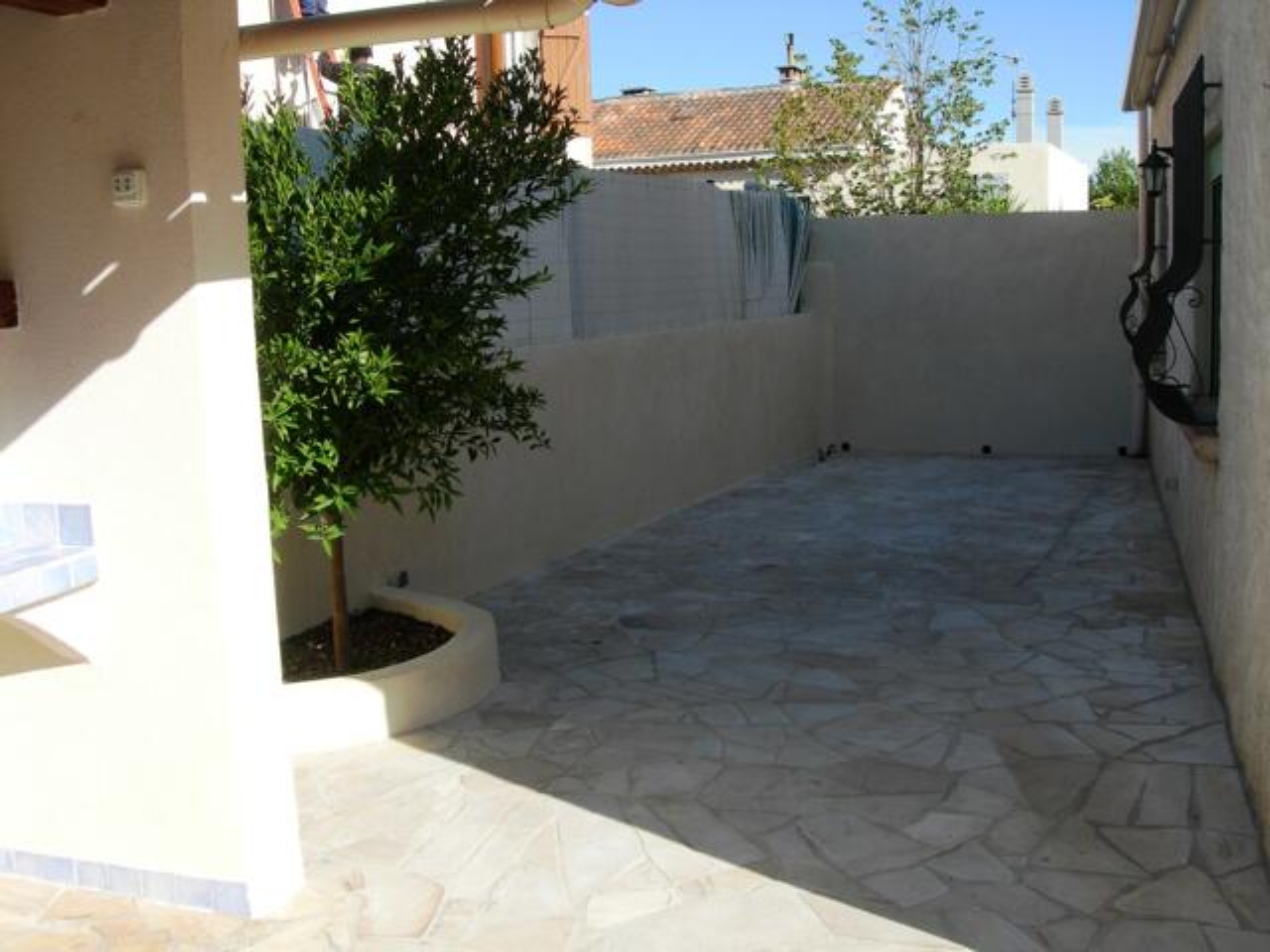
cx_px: 635
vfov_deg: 37.7
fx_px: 1394
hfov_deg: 49.0
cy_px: 476
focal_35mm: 38
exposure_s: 1/385
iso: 50
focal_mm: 7.8
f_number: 4.8
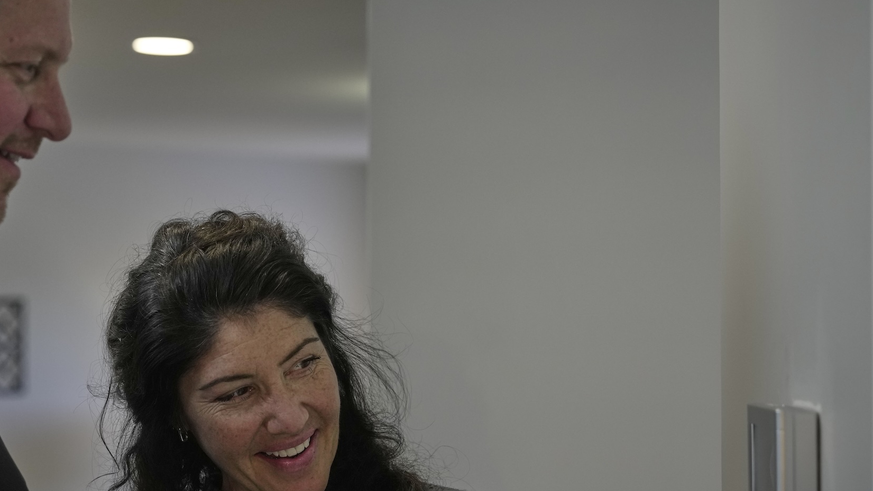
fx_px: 2291
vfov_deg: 12.2
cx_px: 284
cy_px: 289
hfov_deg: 21.5
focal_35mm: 99
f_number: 2.8
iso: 800
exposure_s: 1/250
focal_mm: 52
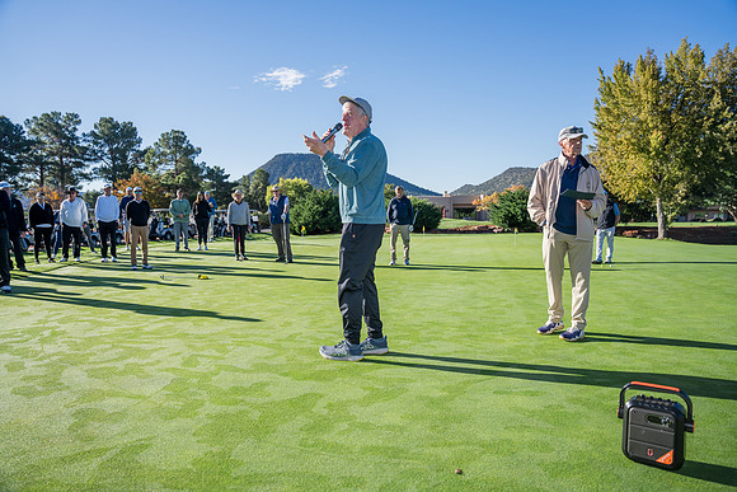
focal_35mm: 25
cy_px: 246
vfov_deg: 51.1
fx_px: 514
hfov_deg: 71.3
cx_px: 368
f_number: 3.5
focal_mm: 25.1
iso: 400
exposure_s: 1/3200
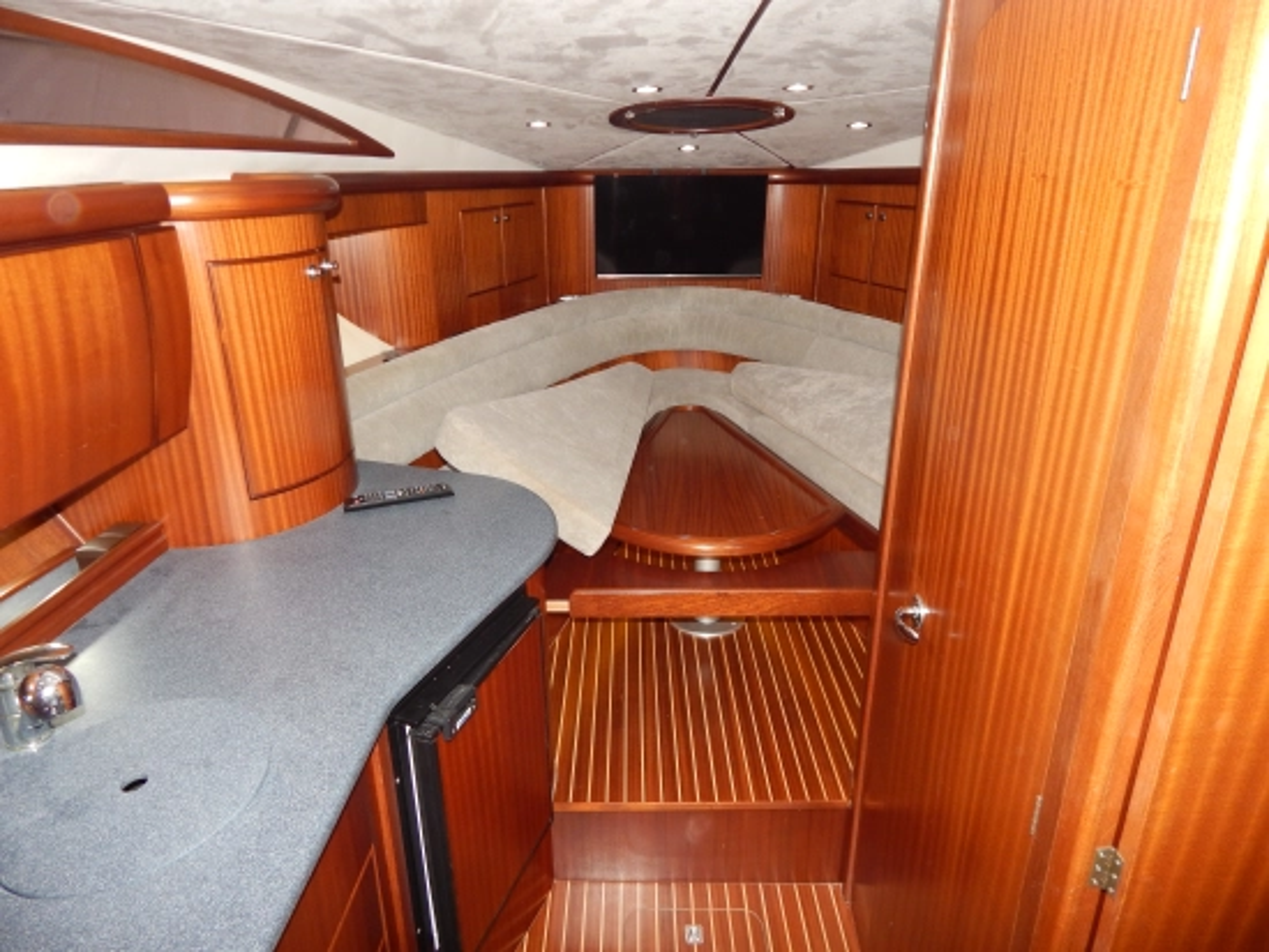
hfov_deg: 73.9
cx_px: 634
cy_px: 476
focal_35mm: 23
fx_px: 844
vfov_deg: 58.9
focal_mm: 4
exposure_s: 1/30
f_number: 3
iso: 200
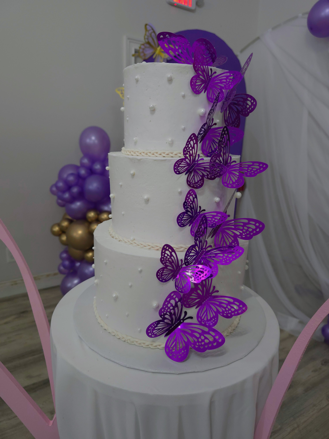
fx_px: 291
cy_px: 220
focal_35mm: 23
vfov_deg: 73.9
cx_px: 164
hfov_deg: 58.9
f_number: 1.7
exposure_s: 1/40
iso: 320
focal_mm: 6.3
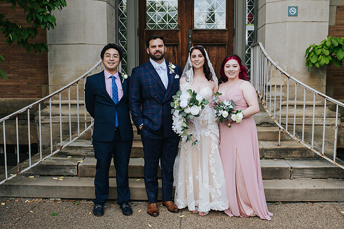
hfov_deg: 50.4
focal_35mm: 38
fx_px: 366
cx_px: 168
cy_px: 124
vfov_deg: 34.8
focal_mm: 35
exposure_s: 1/500
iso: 220
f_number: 3.5
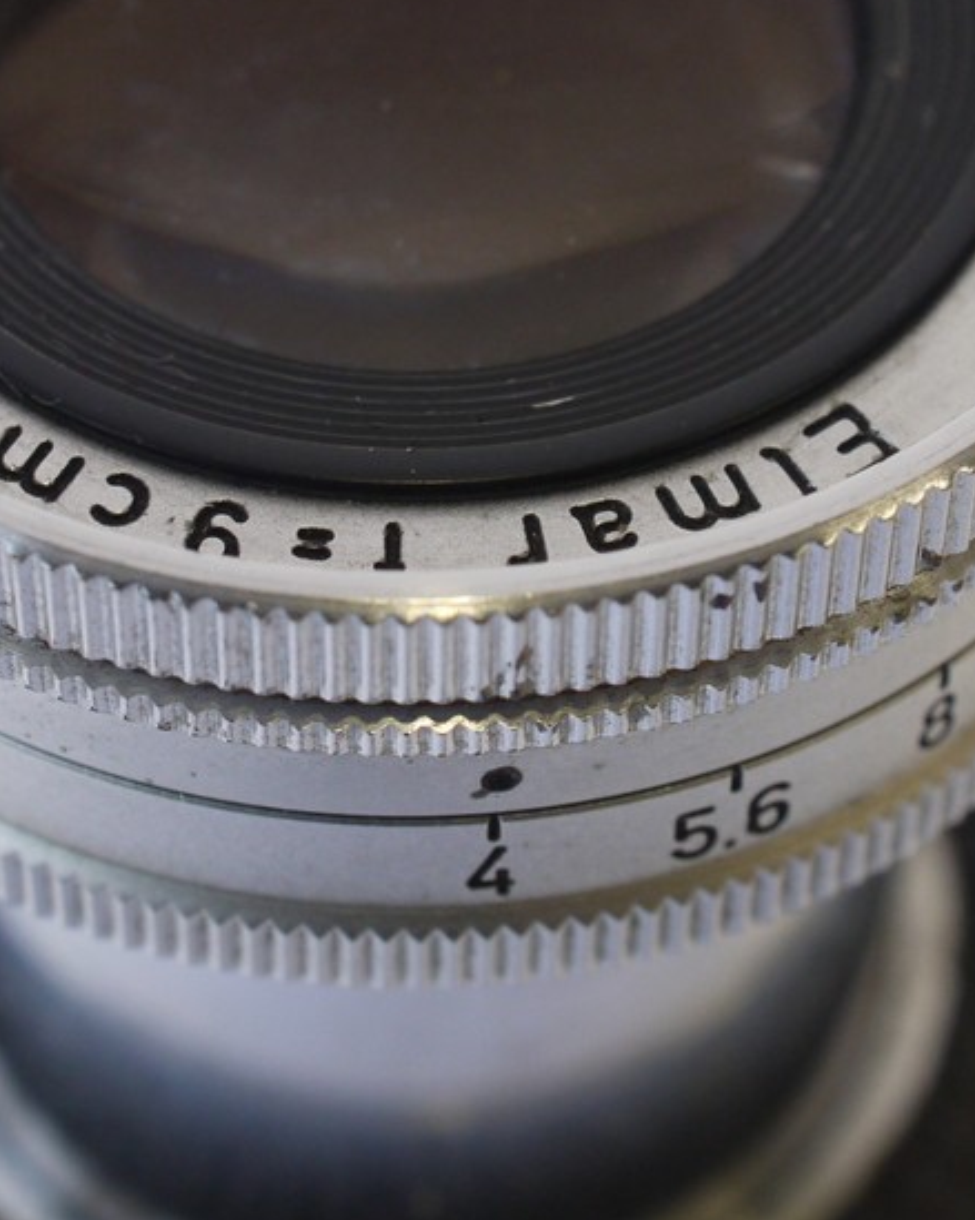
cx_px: 511
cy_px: 344
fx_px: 4618
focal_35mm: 128
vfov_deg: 15.0
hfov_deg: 12.1
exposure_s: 1/20
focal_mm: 30
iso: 400
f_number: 6.3
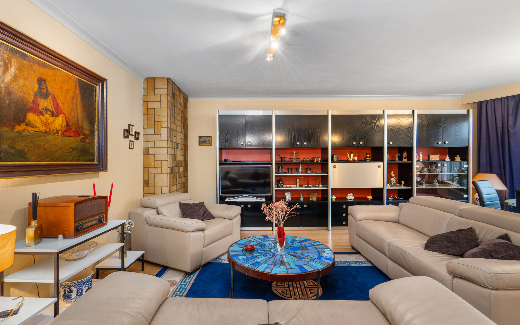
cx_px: 257
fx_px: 241
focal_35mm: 17
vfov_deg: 68.0
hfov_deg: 94.4
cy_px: 168
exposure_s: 5
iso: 250
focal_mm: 16
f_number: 11
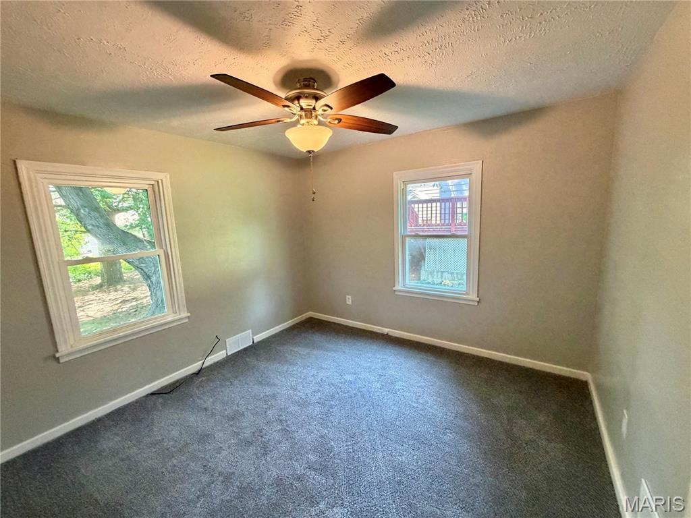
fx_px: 279
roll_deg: +2.8
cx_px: 346
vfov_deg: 85.7
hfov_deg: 102.1
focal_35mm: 14
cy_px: 259
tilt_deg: -9.1
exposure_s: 1/60
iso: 320
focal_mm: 2.22
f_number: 2.2
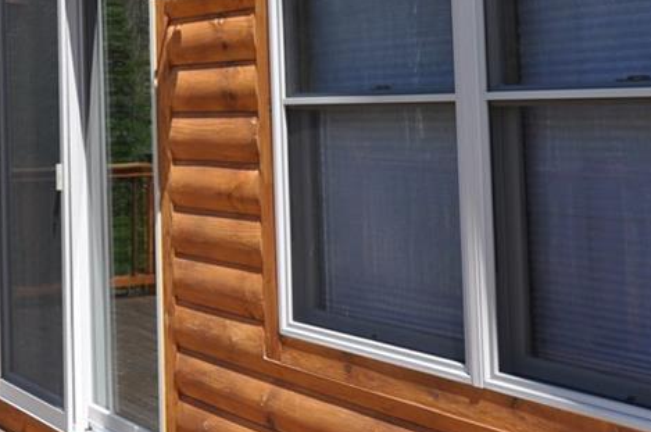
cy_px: 22
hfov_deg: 27.7
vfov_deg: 18.5
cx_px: 150
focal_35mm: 72
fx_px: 1300
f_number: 8
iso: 200
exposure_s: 1/250
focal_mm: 22
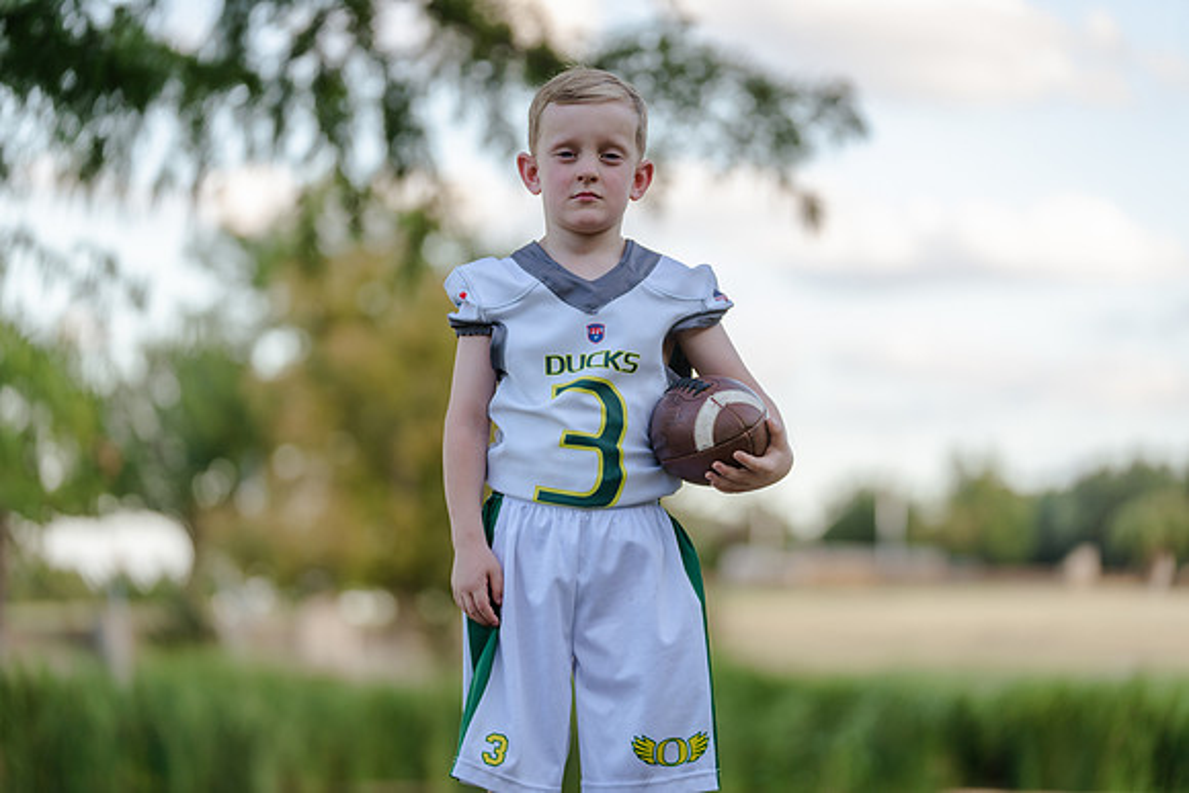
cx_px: 594
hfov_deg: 16.0
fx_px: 4228
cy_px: 396
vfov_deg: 10.7
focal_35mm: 128
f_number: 2.8
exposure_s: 1/320
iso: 160
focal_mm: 128
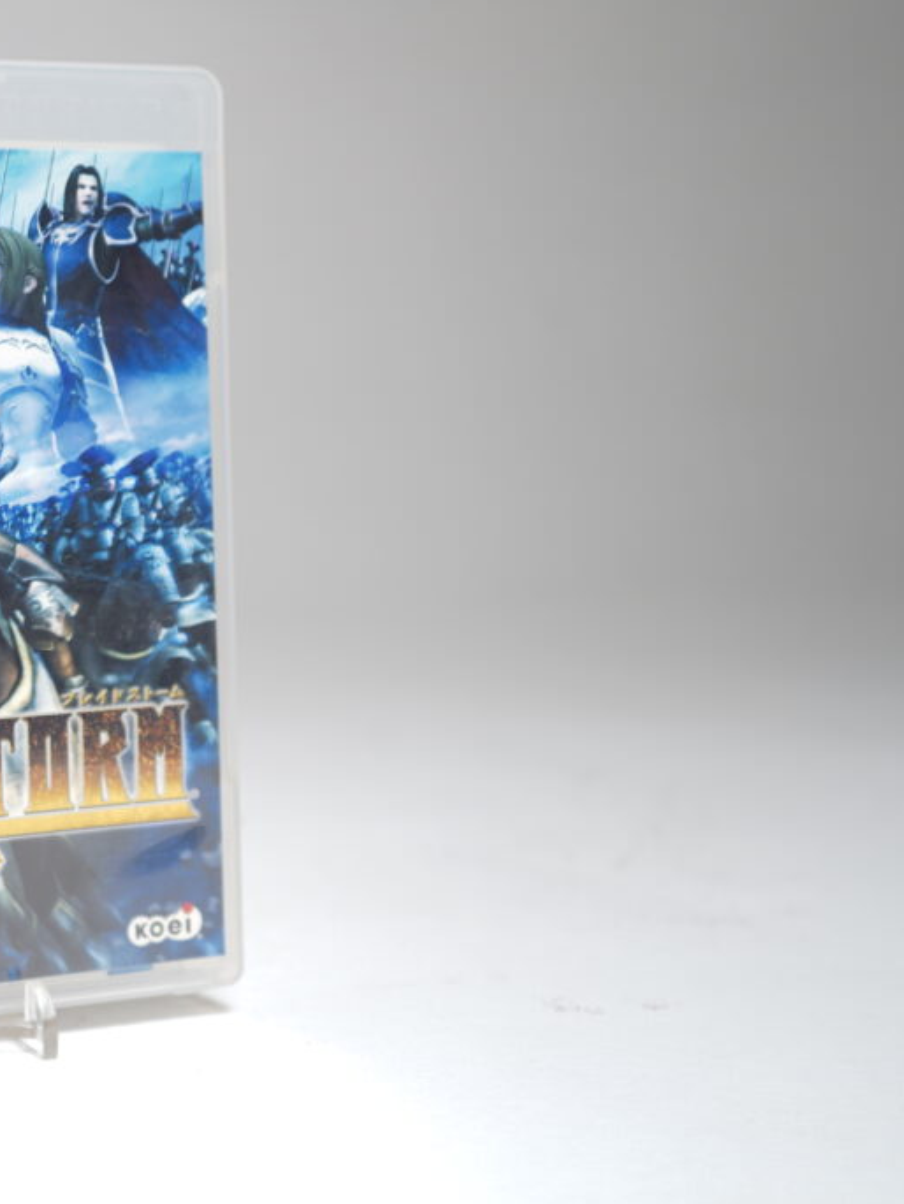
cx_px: -146
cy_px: 534
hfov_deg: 21.5
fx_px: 2228
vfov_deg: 30.2
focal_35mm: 64
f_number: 4.5
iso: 64
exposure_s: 1/5
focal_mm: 38
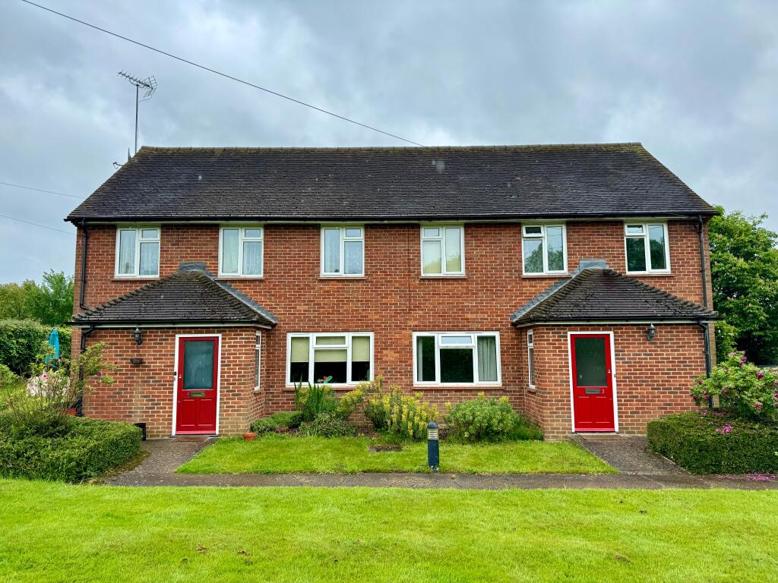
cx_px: 389
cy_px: 292
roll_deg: +0.5
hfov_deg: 71.6
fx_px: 539
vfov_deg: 56.8
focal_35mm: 24
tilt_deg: +6.5
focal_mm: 6.76
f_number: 1.78
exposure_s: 1/1560
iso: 80
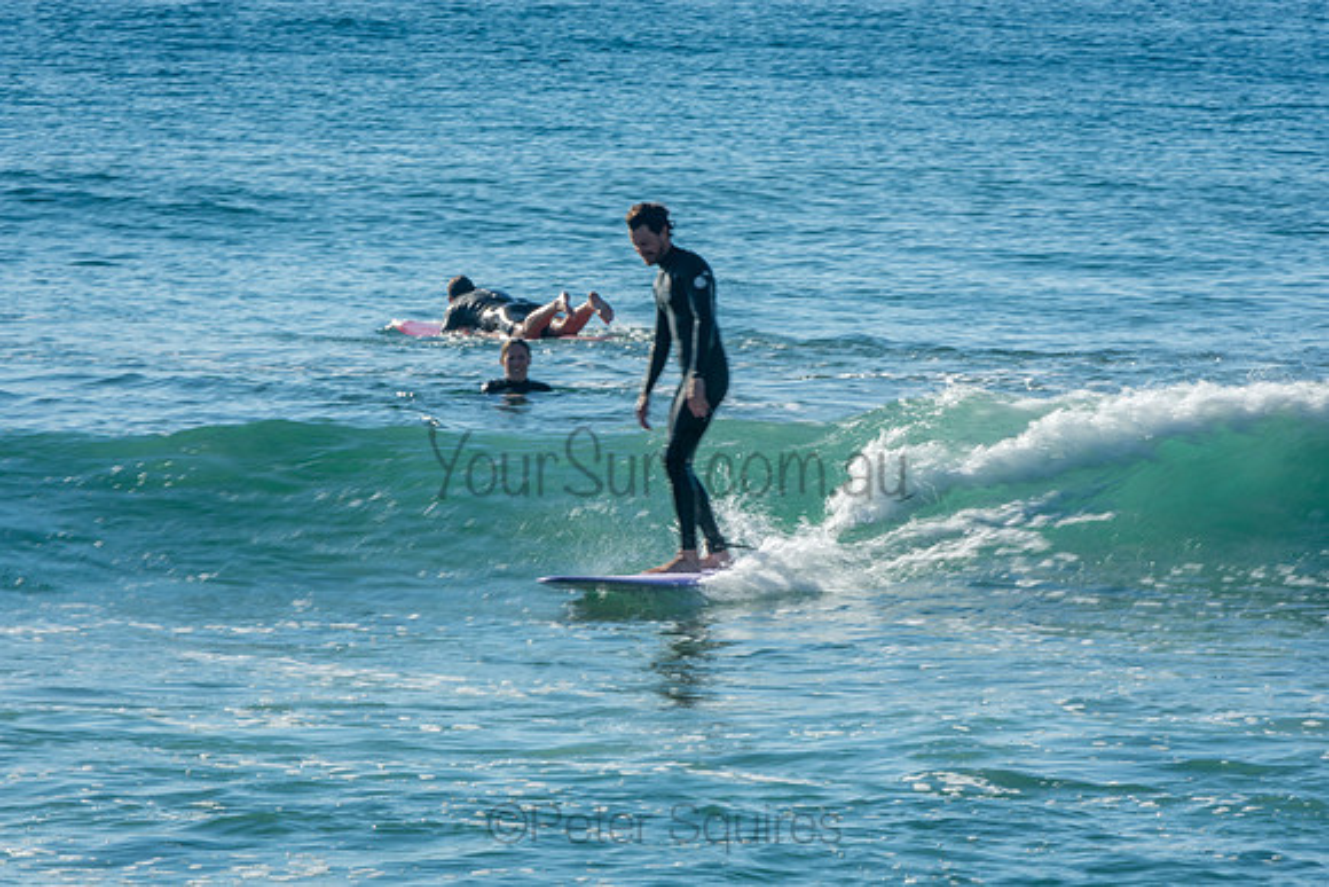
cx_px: 664
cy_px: 444
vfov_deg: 3.0
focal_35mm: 465
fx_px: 17169
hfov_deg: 4.4
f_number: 22
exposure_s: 1/30
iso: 100
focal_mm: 310
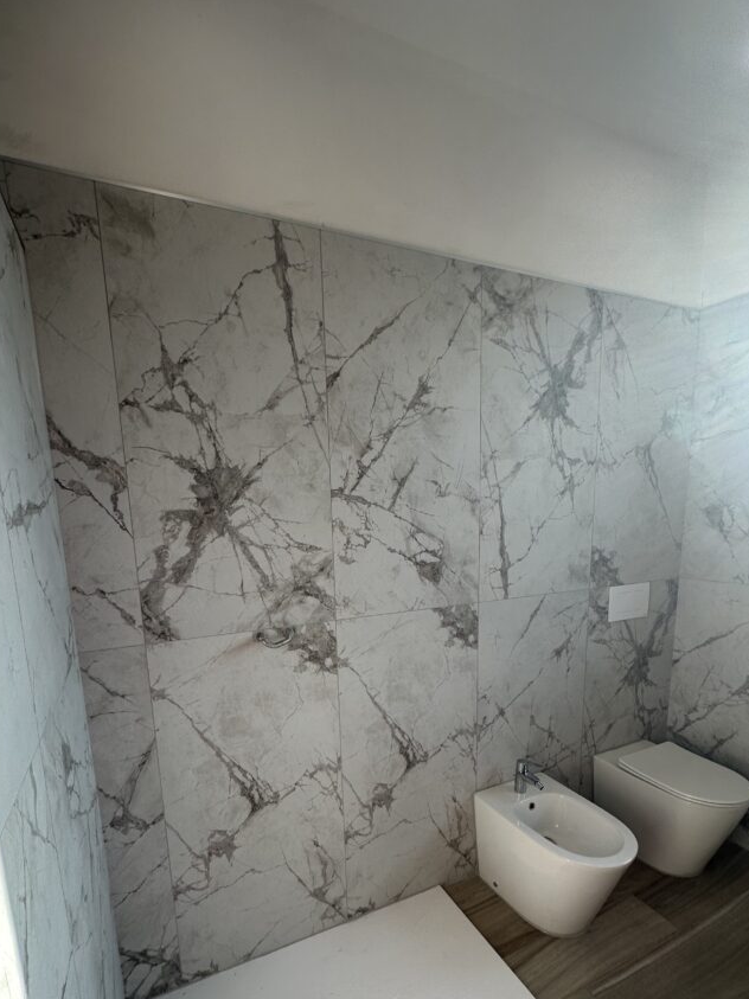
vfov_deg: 89.8
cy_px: 601
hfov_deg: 74.6
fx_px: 491
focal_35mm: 17
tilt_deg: -10.2
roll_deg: +0.4
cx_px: 350
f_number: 2.2
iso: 40
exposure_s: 1/148
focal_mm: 2.22
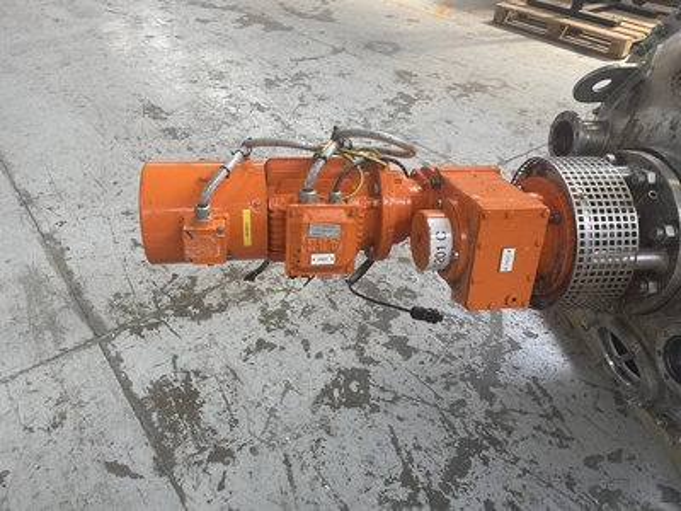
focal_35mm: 26
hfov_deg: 67.3
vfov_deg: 53.1
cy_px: 256
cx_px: 340
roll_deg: -0.4
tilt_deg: -39.1
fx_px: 511
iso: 40
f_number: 1.8
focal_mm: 4.25
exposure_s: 1/122
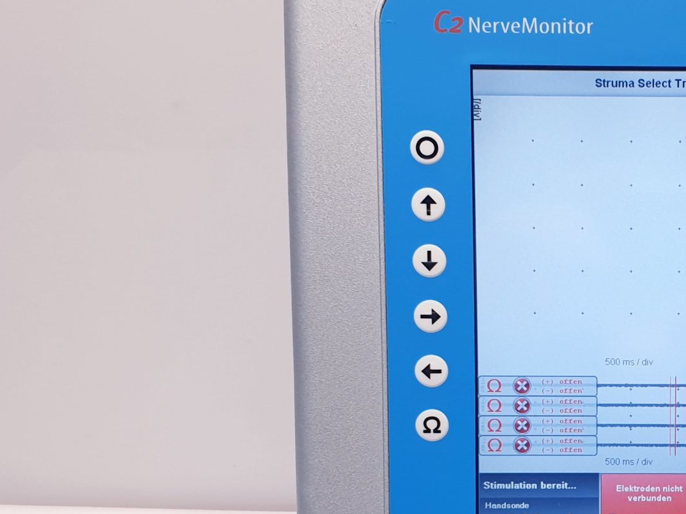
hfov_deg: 29.7
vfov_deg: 23.5
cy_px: 367
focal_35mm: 62
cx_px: 640
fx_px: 1228
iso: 64
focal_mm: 4.3
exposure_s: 1/100
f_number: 2.4
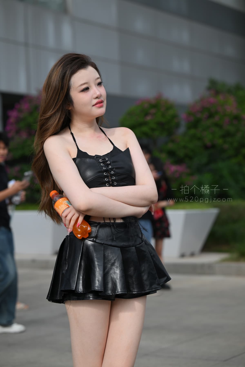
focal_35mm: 94
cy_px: 184
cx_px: 122
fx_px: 960
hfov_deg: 14.6
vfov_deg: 21.7
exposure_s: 1/640
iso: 100
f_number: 4
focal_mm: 94
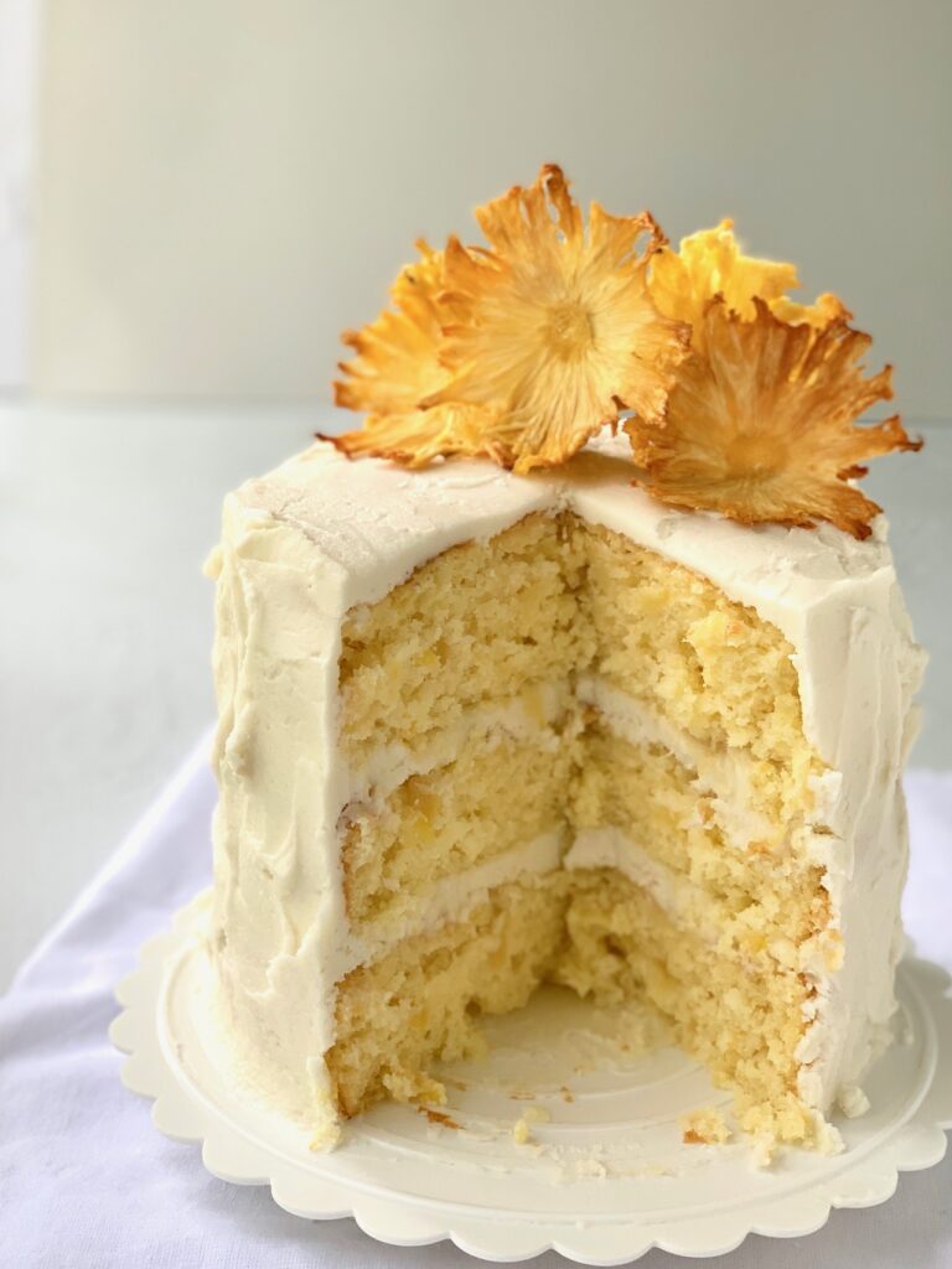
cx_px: 476
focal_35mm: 52
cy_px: 634
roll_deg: -2.8
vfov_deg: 36.8
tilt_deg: -18.5
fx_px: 1907
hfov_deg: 28.0
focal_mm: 6
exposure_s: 1/122
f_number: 2.4
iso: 40
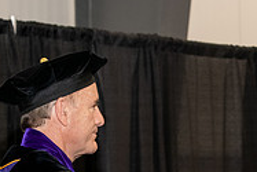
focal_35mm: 217
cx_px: 241
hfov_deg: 9.4
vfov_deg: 6.3
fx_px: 1550
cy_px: 188
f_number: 5.6
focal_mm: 70
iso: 2500
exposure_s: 1/200
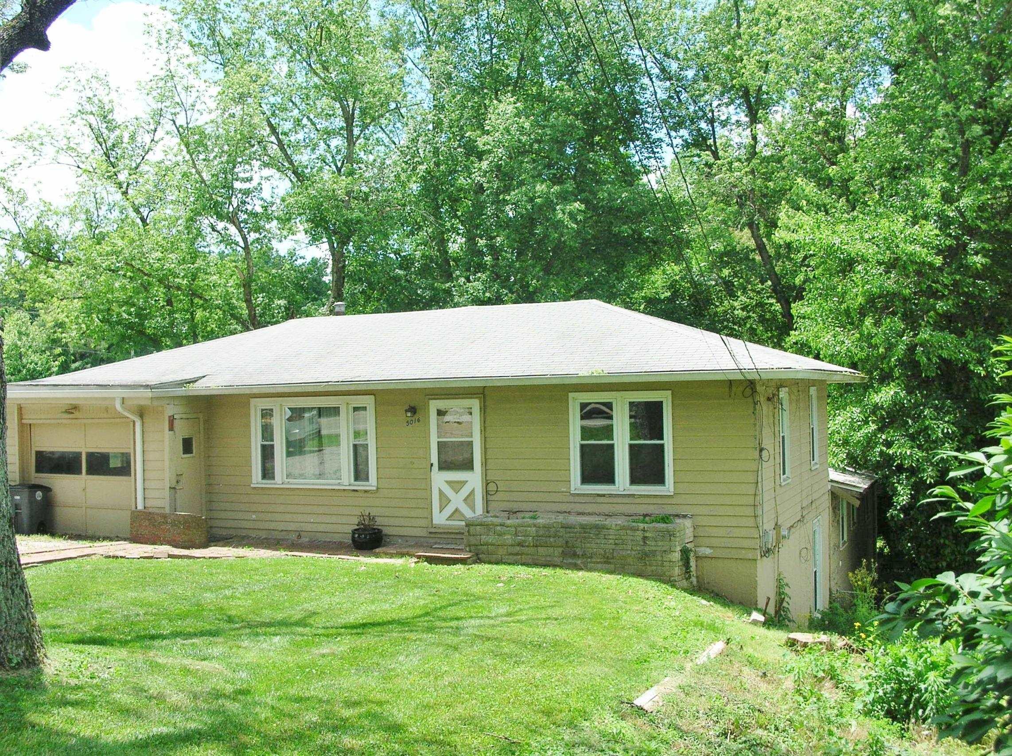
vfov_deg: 39.6
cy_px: 378
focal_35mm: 36
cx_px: 506
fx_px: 1051
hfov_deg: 51.4
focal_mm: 6
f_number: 3.7
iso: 50
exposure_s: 1/362
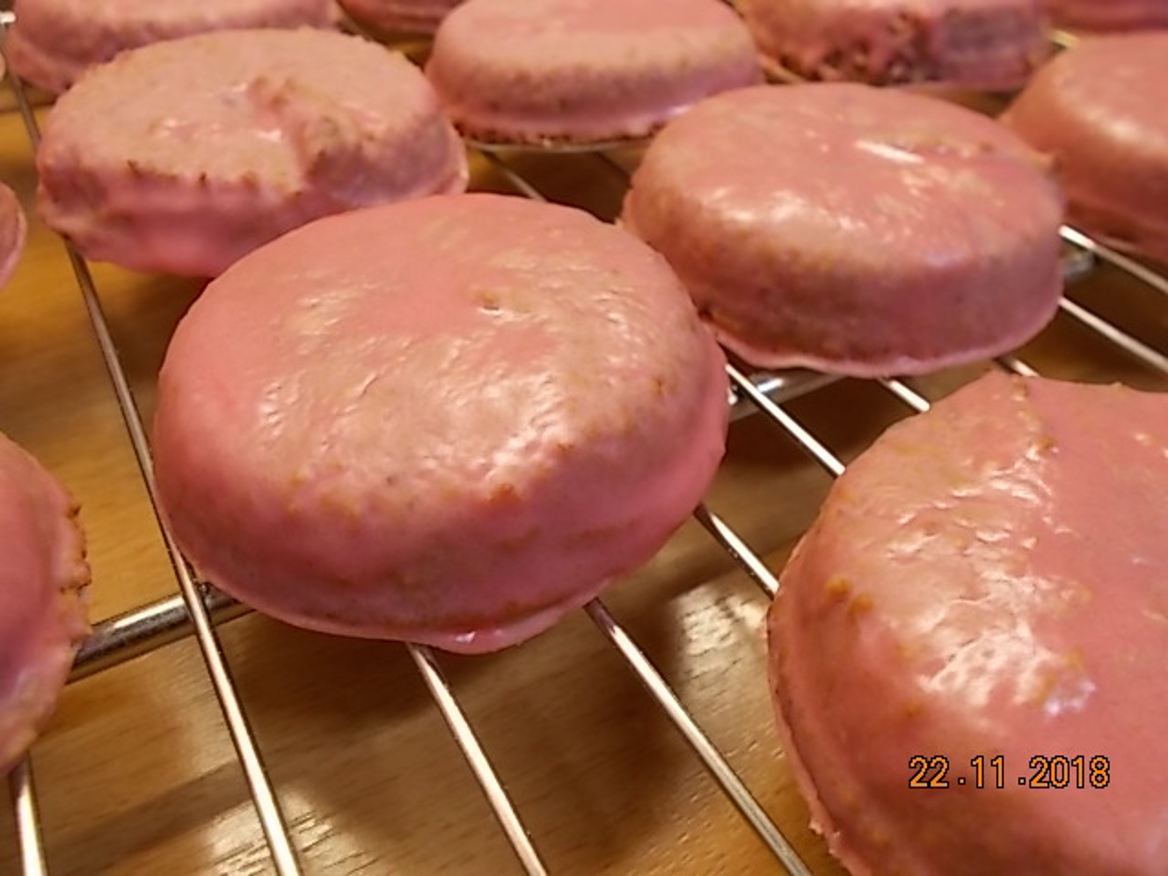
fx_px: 1012
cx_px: 584
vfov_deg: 46.8
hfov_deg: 60.0
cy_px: 438
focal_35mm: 30
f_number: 3.4
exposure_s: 1/25
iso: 125
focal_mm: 5.3
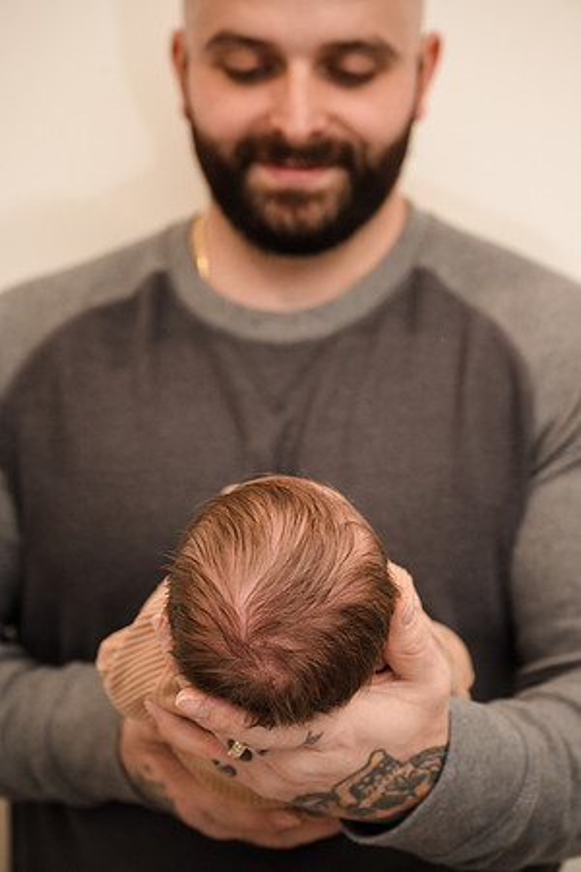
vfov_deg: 28.8
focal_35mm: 70
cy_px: 436
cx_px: 290
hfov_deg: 19.5
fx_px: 1694
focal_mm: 70
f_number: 5
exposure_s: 1/320
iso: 1600
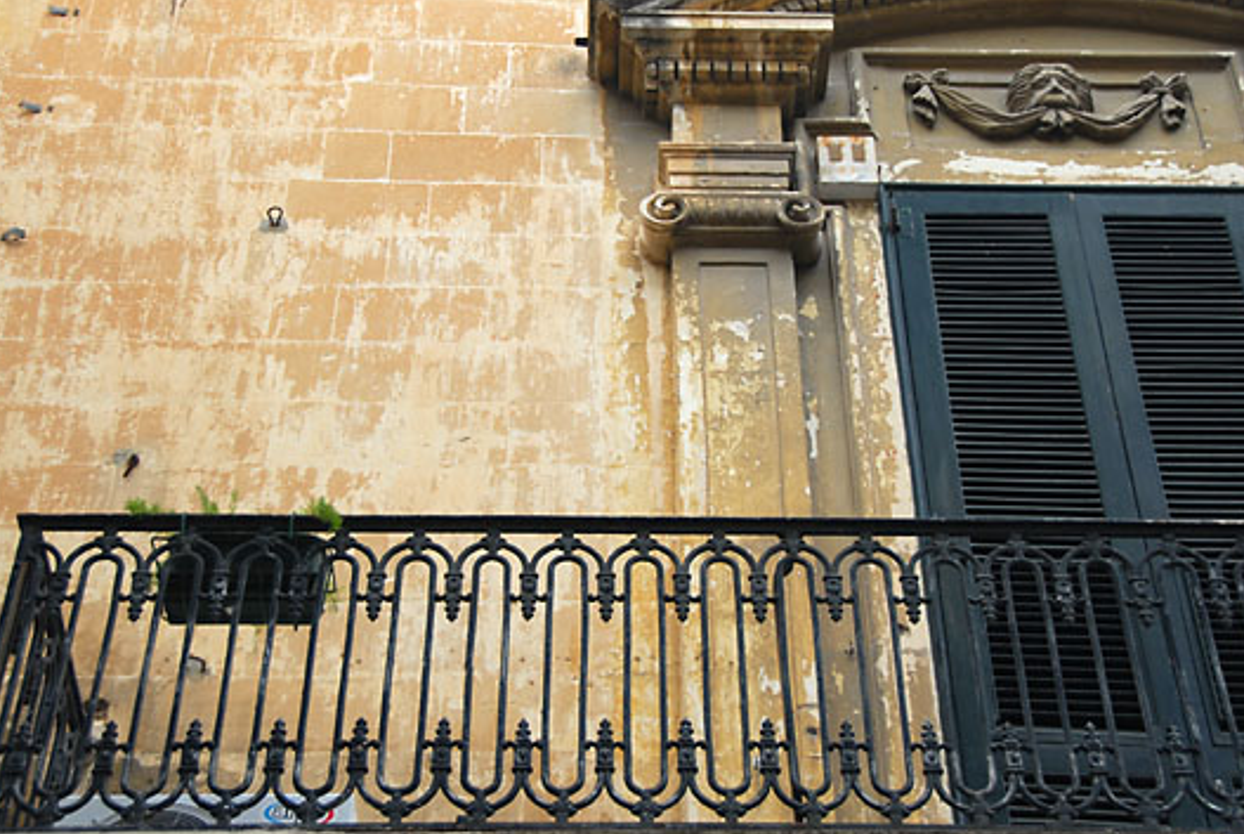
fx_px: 2318
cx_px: 661
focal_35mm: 67
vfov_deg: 20.4
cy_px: 372
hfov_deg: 30.0
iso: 200
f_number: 4.2
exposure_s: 1/180
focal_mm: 38
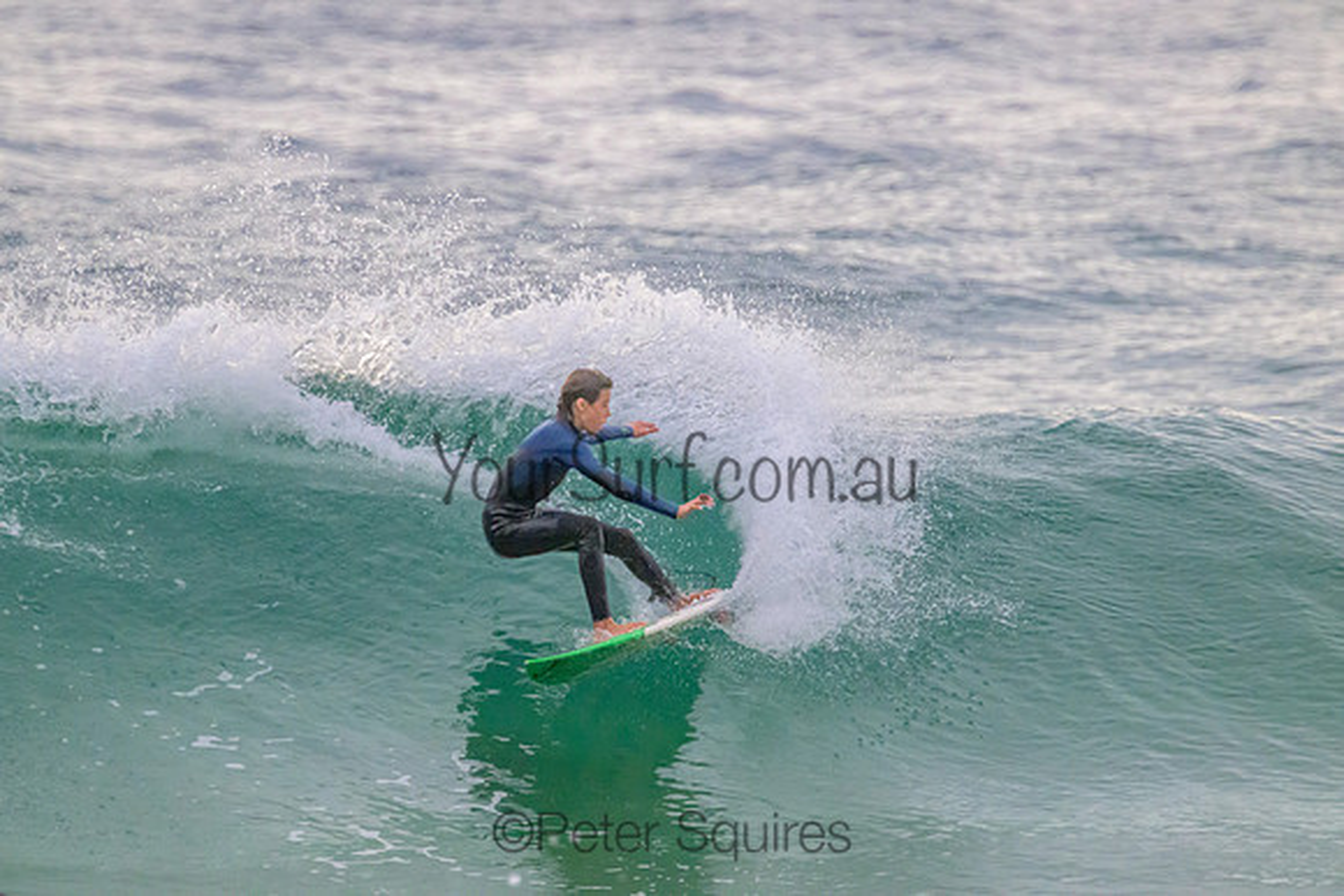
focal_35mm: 826
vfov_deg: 1.7
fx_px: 30830
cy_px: 434
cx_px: 650
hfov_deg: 2.5
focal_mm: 800
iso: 9000
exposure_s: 1/2000
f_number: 11
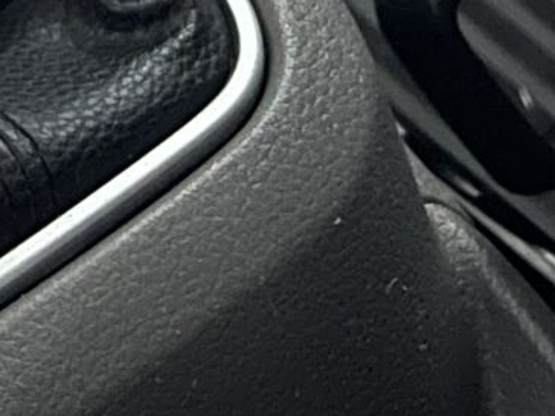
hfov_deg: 10.9
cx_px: -245
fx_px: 2822
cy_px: -687
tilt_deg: -33.1
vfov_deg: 7.7
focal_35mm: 176
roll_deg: -0.8
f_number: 1.6
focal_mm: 5.1
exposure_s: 1/9
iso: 1000
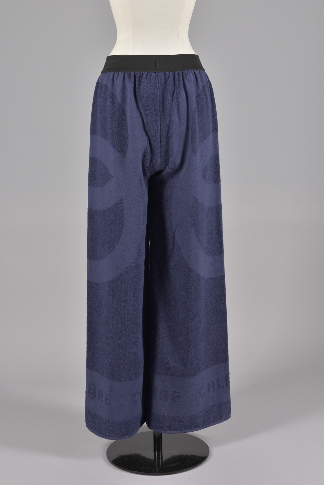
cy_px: 242
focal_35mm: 55
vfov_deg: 36.2
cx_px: 162
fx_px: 742
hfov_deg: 24.6
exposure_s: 1/125
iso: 64
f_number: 10
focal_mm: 55
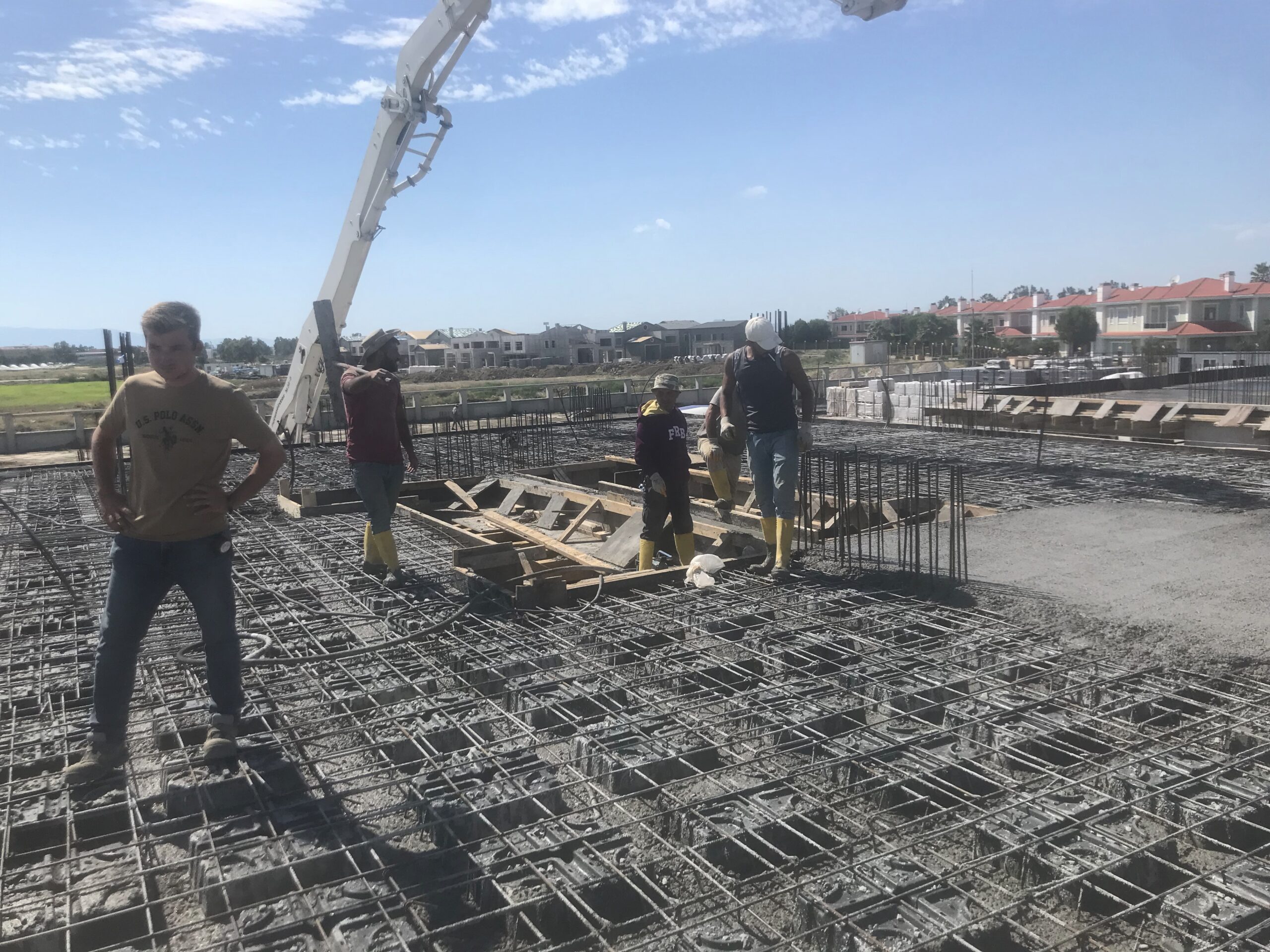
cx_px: 635
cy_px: 476
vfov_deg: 49.7
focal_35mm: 28
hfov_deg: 63.4
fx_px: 1027
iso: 20
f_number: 1.8
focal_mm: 3.99
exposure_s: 1/3546
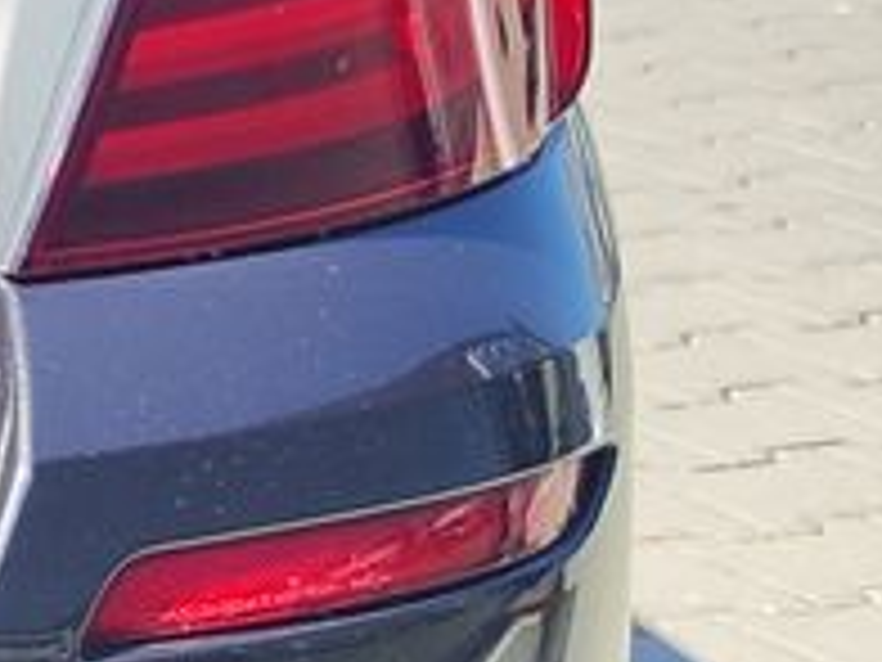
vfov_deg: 10.5
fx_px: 3593
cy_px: 203
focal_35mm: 141
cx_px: -1732
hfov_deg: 10.3
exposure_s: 1/324
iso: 50
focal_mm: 7.01
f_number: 1.69
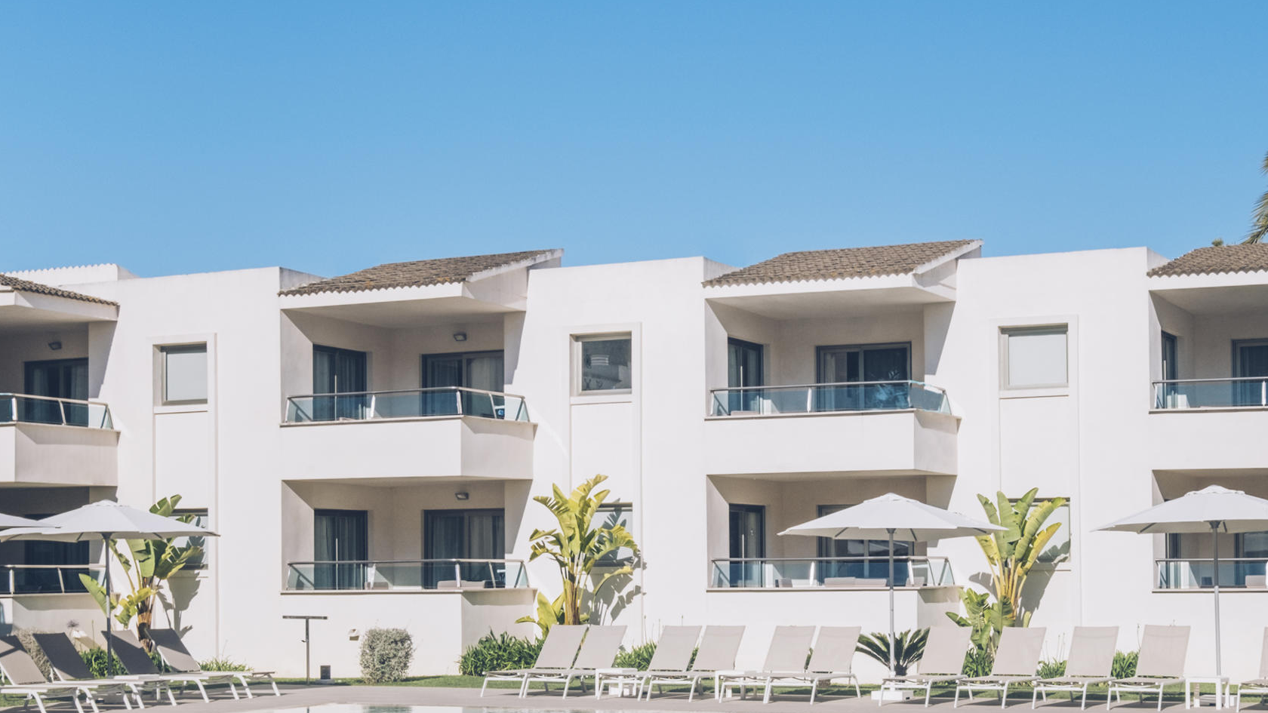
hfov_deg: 35.9
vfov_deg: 20.6
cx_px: 765
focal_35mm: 58
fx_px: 1950
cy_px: 528
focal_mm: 20.9
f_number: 8
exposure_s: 1/320
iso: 400
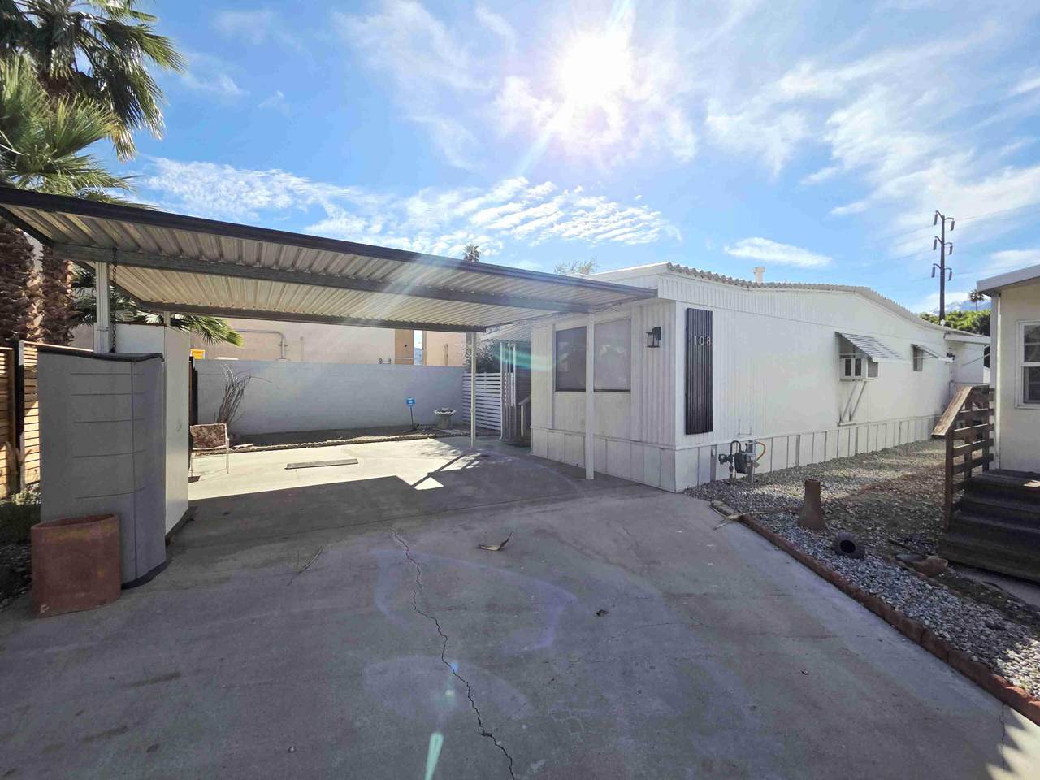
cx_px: 520
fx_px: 391
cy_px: 390
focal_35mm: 13
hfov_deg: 106.2
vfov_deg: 89.9
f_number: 2.2
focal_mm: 2.2
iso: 50
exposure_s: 1/2737
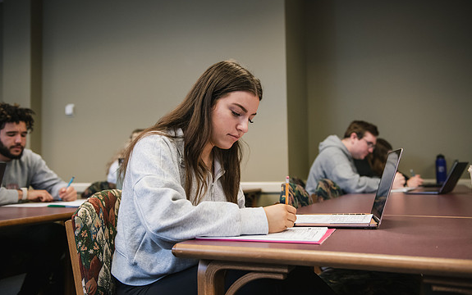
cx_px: 237
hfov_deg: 52.7
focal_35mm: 37
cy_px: 142
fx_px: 476
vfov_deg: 34.5
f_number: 3.2
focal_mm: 36
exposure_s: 1/200
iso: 1250
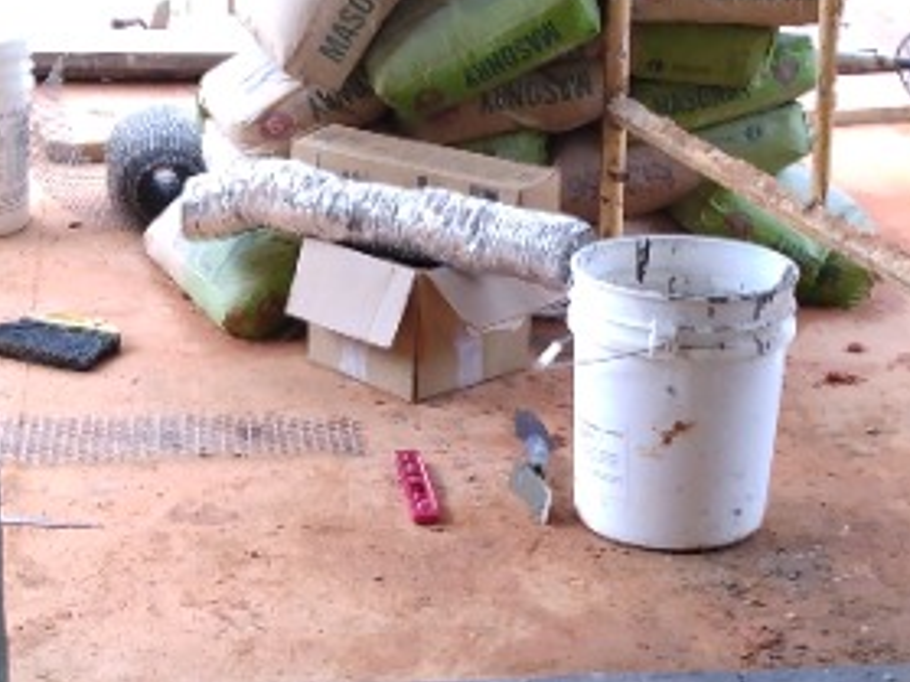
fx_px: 1734
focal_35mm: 66
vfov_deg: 22.1
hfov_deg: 29.4
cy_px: 454
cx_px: 398
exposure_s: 1/40
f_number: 2
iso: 202
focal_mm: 3.54
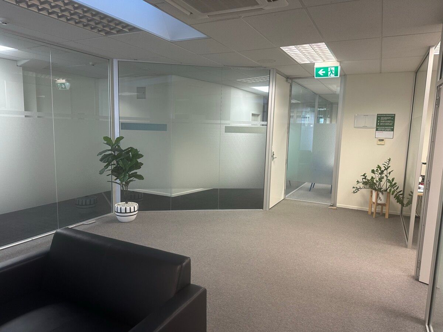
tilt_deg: -7.2
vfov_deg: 56.8
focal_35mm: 24
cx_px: 222
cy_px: 166
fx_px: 307
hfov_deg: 71.6
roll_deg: -2.0
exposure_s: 1/100
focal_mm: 6.86
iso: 200
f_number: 1.78
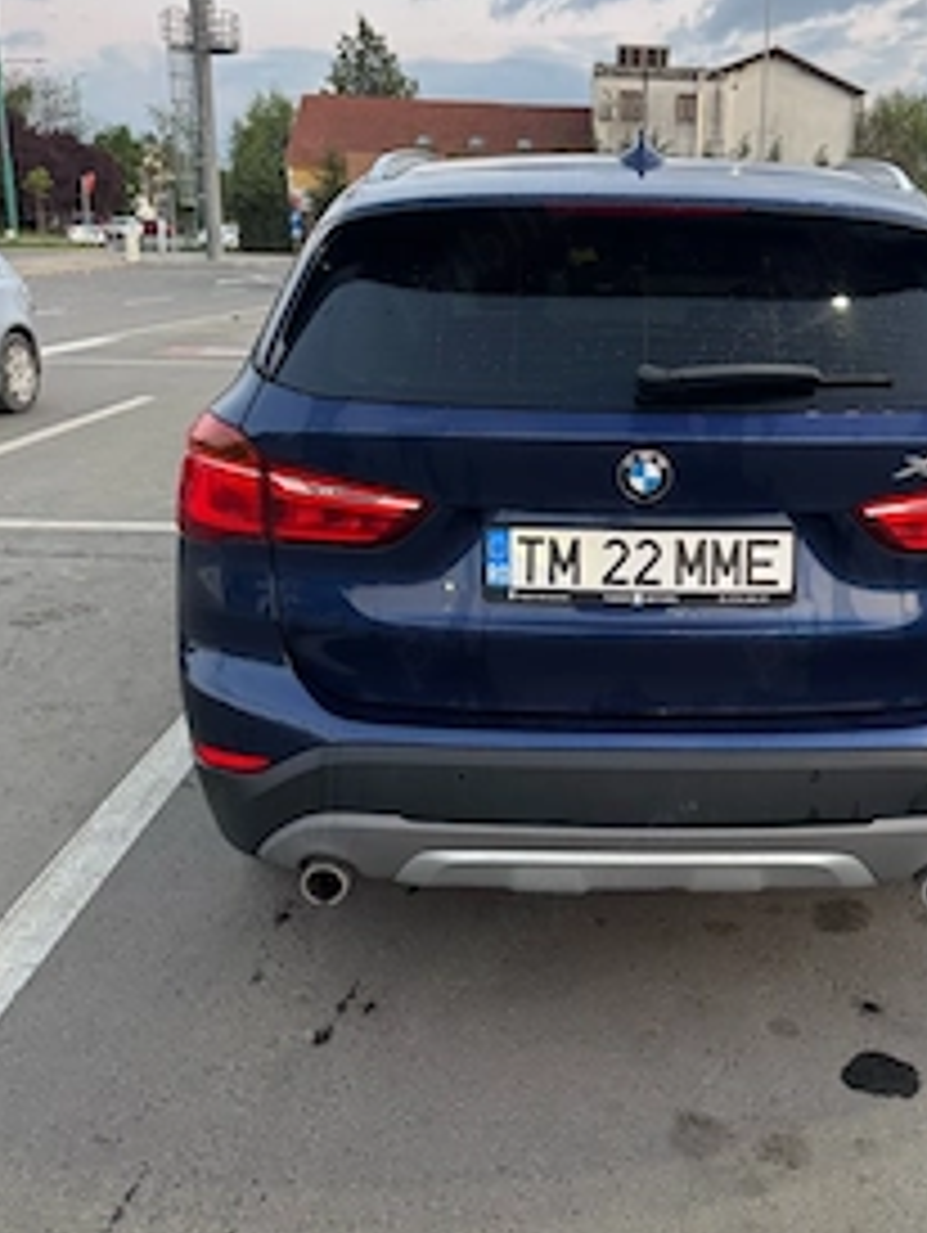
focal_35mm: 35
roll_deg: -4.2
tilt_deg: -15.9
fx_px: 1248
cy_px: 621
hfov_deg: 40.2
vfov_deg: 52.6
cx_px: 626
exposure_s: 1/60
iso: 250
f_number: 1.78
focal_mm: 6.76
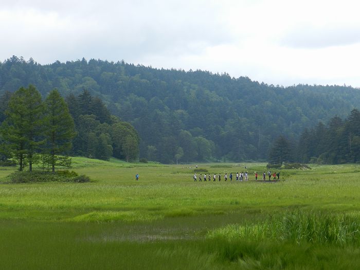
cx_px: 180
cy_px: 135
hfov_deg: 15.2
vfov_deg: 11.4
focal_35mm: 130
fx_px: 1352
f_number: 5
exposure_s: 1/320
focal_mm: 23.1
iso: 160
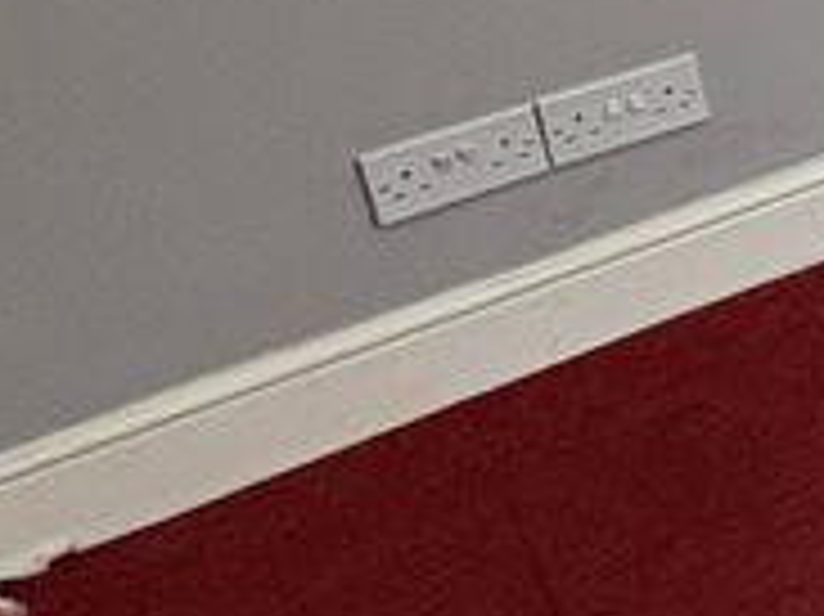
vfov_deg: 15.4
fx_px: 2022
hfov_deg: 12.3
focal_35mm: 85
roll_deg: +1.3
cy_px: -425
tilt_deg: -14.5
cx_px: 2337
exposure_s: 1/100
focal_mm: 2.22
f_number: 2.2
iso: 80
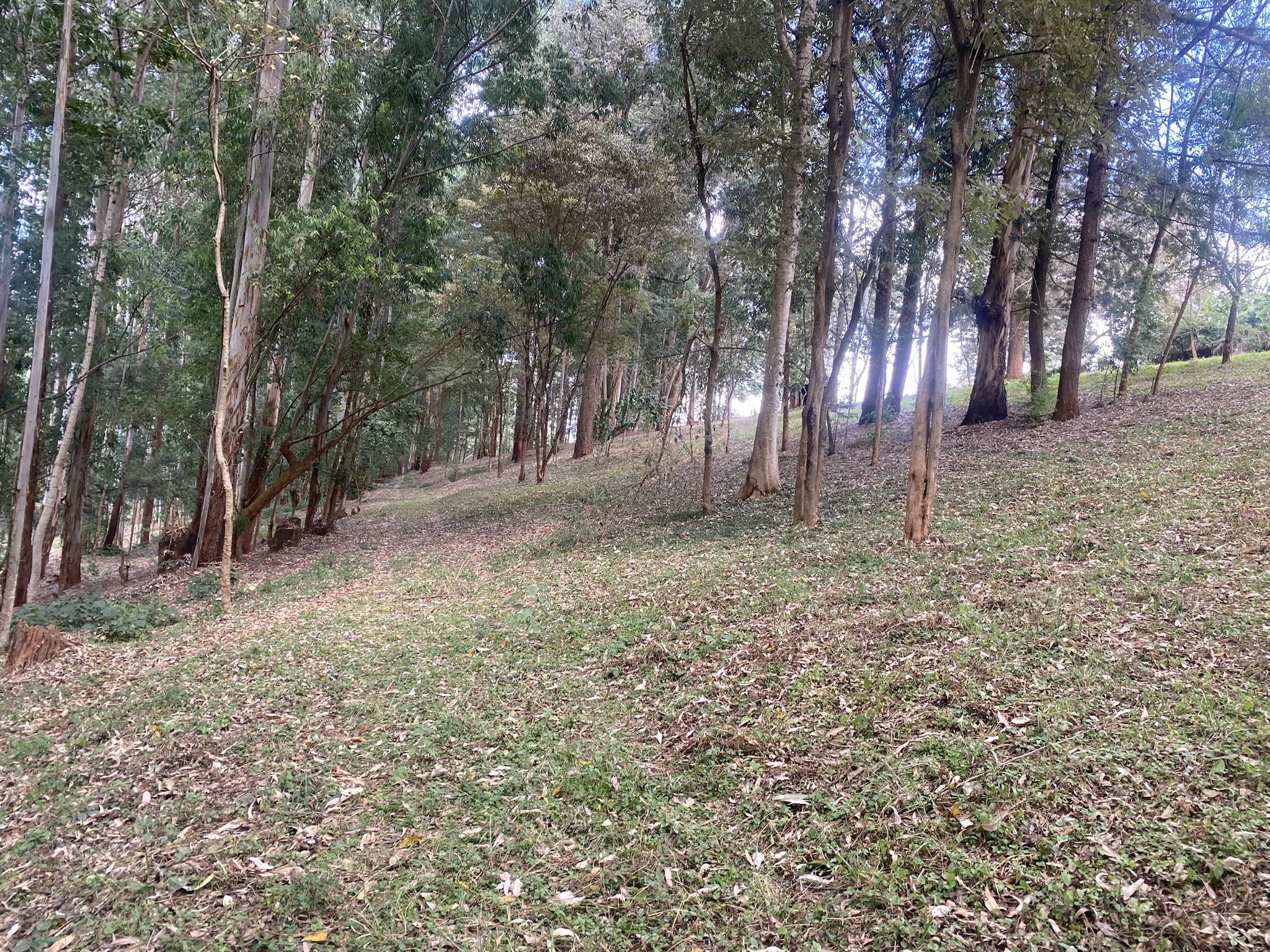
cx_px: 635
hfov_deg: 67.3
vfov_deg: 53.1
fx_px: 954
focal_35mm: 26
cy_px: 476
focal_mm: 4.25
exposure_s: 1/122
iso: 64
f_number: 1.8
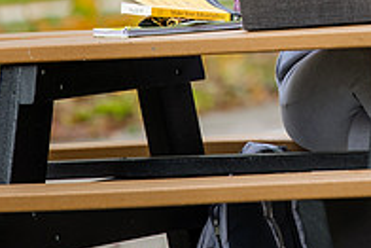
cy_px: -88
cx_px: 367
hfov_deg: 3.8
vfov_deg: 2.5
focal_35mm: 547
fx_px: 5641
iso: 160
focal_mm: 185
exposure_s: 1/320
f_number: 3.2
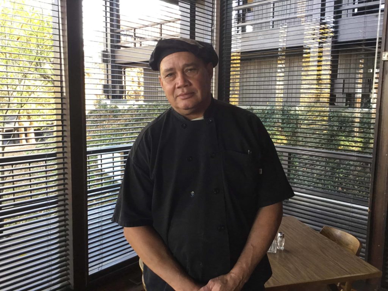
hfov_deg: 58.4
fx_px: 347
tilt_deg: -7.1
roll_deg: -0.4
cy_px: 146
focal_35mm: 31
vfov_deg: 45.4
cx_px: 194
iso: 100
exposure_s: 1/30
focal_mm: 3.3
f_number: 2.4
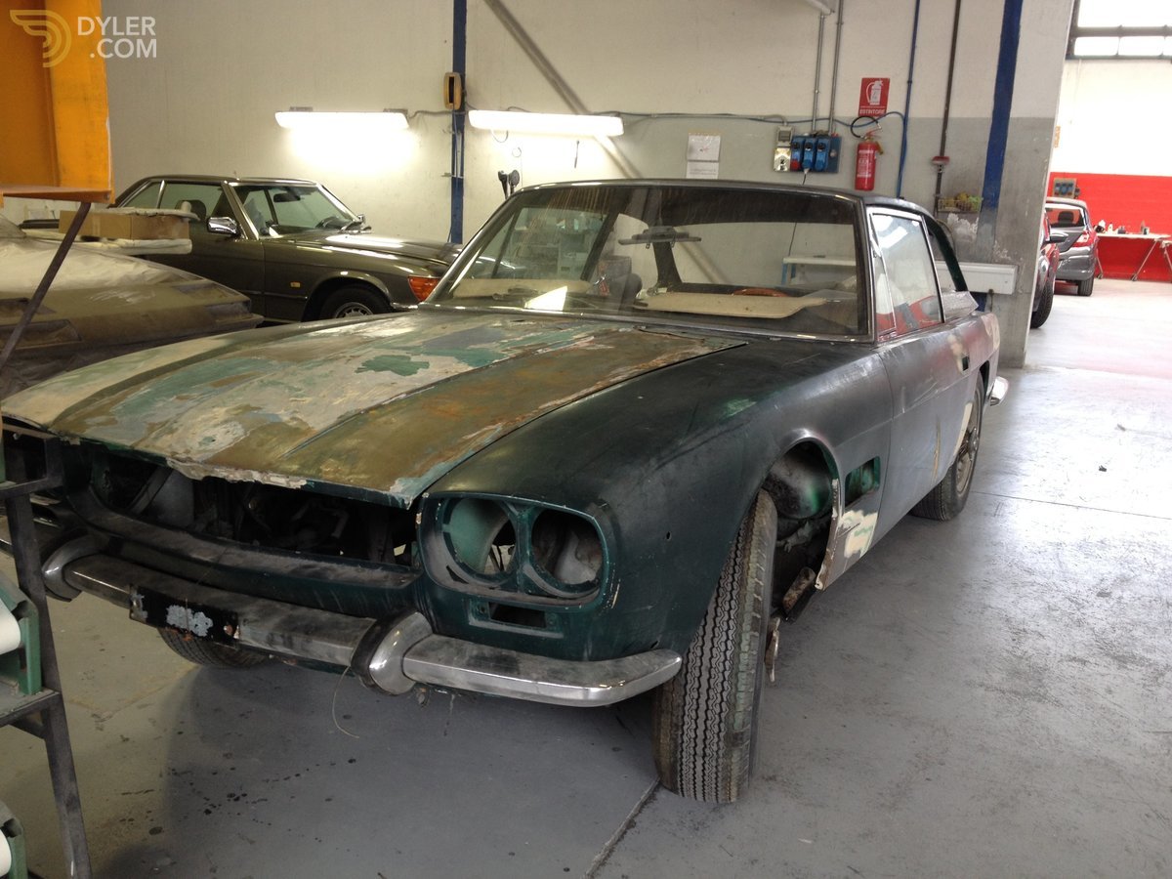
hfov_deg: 52.6
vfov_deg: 40.7
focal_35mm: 35
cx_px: 586
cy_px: 440
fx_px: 1185
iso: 50
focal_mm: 4.28
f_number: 2.4
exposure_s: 1/24
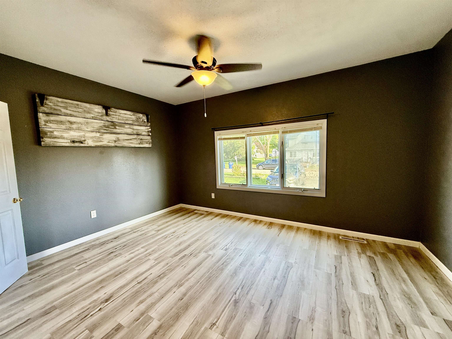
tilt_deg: -4.3
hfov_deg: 102.1
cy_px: 170
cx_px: 226
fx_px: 183
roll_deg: +2.2
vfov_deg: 85.7
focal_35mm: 14
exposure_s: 1/120
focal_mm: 2.22
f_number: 2.2
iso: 200
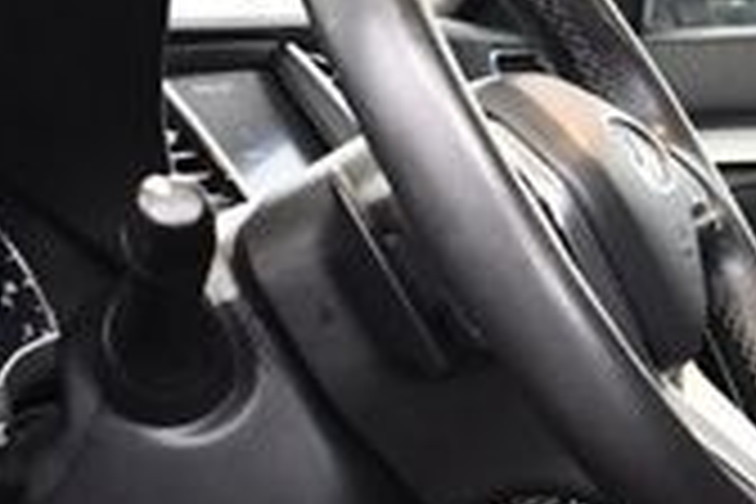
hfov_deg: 14.5
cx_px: 918
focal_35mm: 137
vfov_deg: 9.9
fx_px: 2877
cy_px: 585
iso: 3200
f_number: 3.5
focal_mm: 18
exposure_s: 1/80
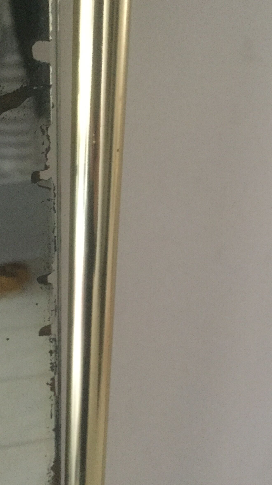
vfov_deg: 46.4
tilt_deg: -27.6
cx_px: 147
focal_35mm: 44
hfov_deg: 27.1
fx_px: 564
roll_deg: -0.4
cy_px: 262
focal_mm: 4.15
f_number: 2.2
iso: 400
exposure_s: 1/15
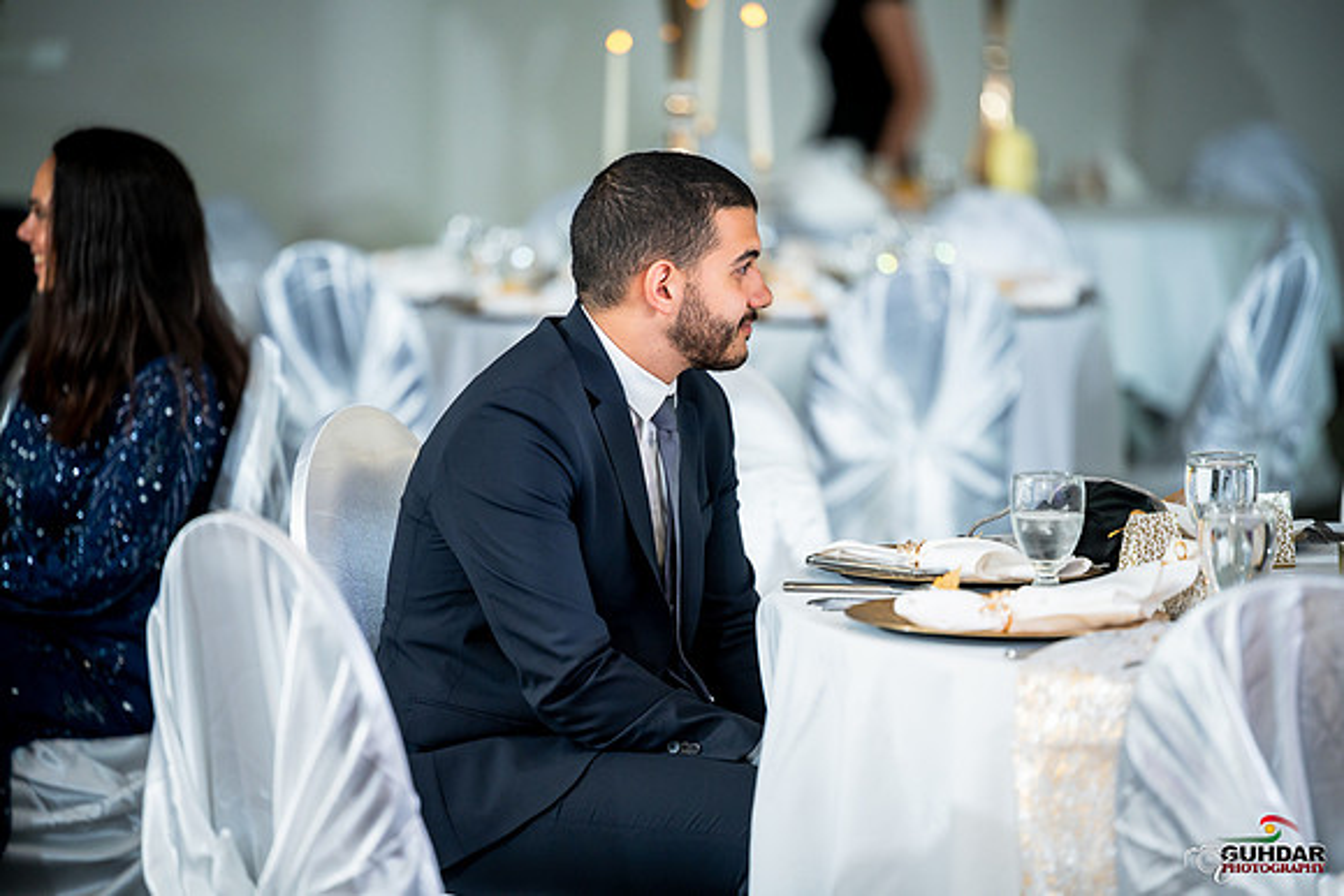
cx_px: 672
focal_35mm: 150
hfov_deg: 13.7
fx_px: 5601
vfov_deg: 9.2
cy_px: 448
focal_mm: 150
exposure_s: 1/200
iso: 640
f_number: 2
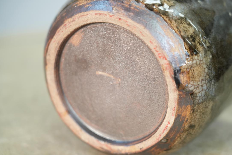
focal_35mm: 105
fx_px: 677
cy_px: 78
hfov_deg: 19.5
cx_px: 116
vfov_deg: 13.0
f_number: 4
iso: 1600
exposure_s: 1/125
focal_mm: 105
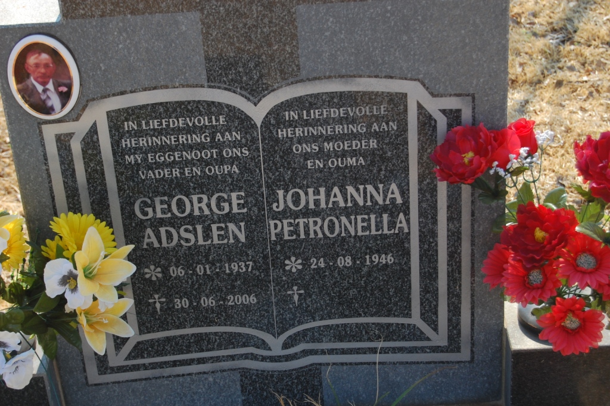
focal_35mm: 82
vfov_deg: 16.5
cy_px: 203
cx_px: 305
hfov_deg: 24.6
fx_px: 1397
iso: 400
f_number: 7.1
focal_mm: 55
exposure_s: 1/320
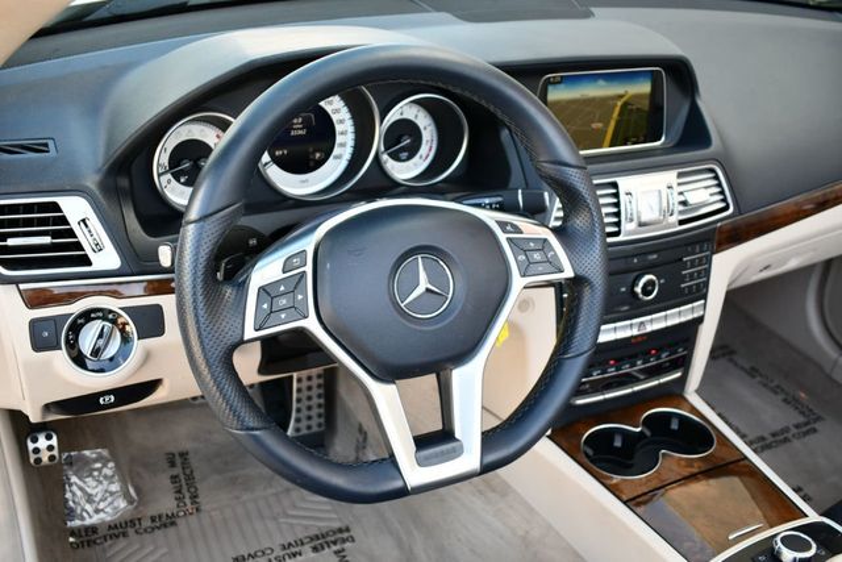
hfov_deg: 53.1
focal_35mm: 36
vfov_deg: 36.9
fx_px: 842
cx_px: 421
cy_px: 281
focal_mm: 18
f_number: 3.5
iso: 400
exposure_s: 1/250
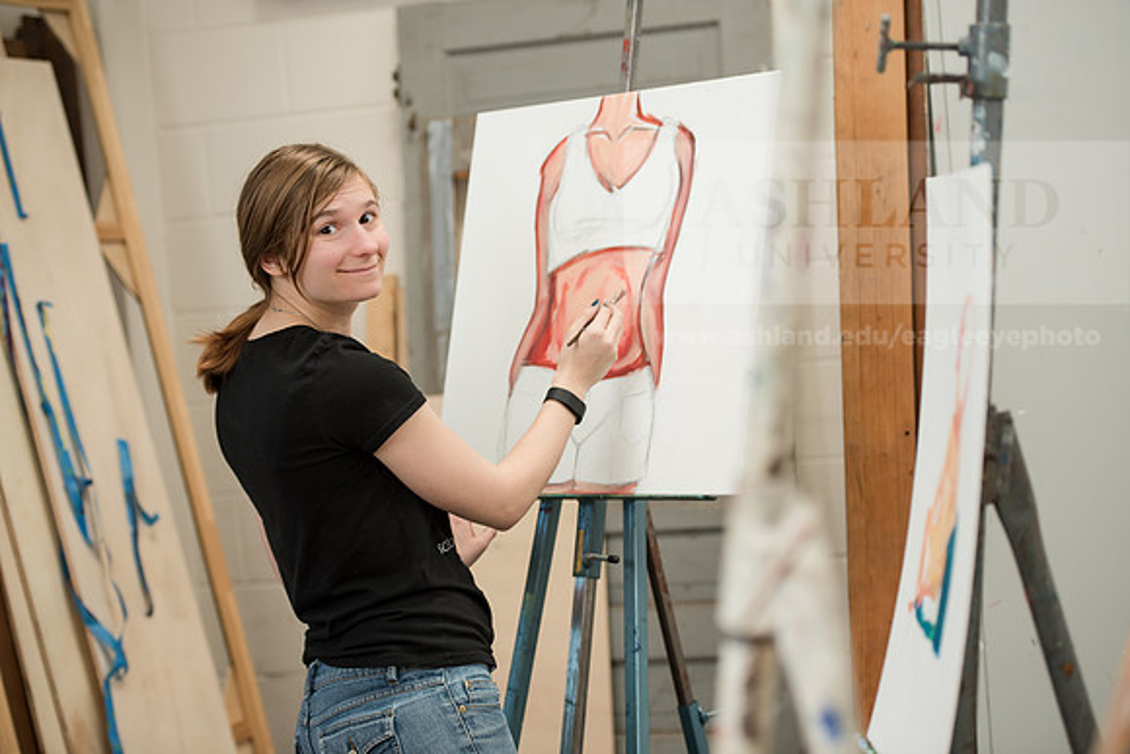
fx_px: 2669
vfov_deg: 16.1
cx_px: 565
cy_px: 377
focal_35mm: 85
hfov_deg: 23.9
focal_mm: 85
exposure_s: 1/200
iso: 500
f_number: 3.2
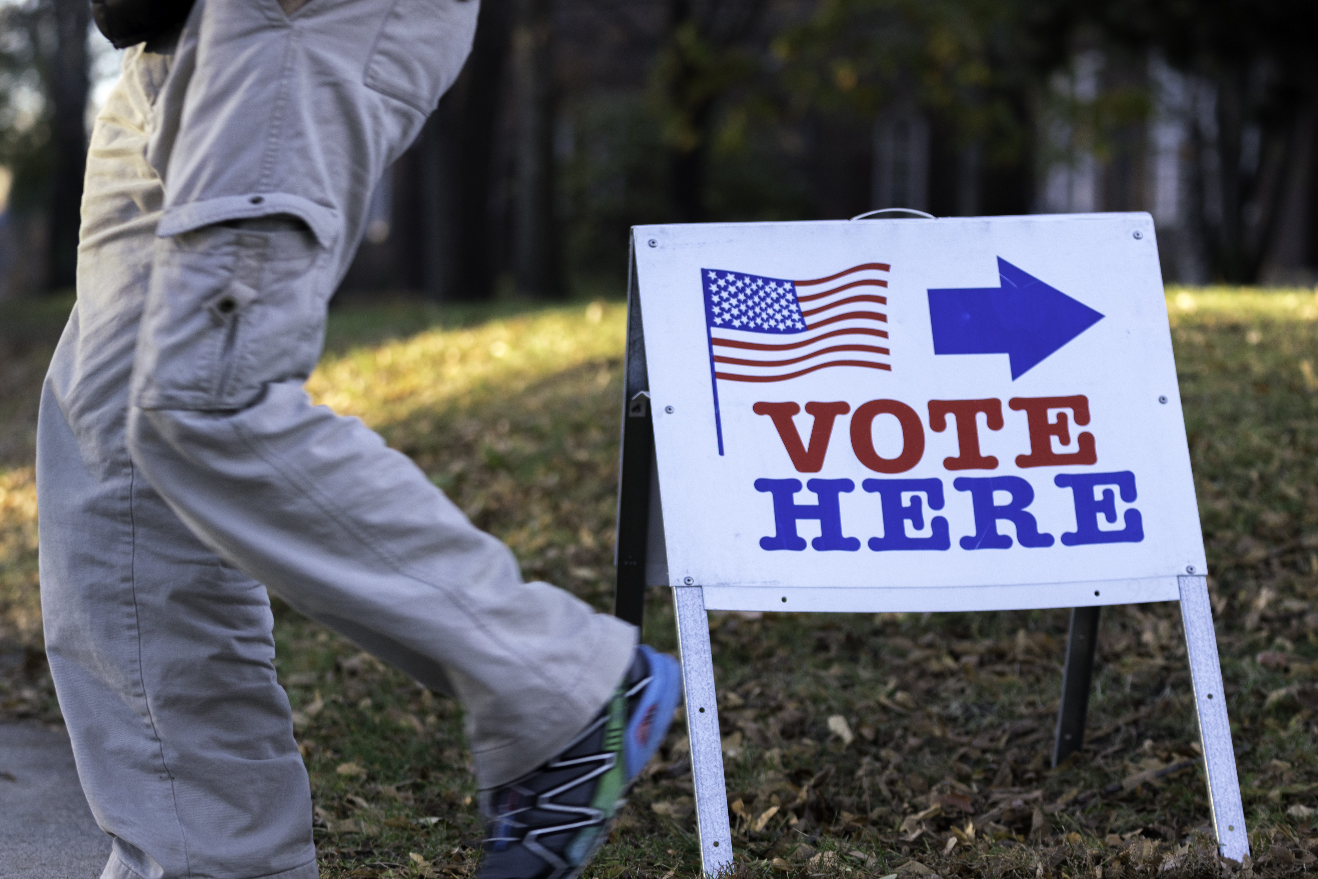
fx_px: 3845
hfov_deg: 19.5
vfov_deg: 13.0
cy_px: 440
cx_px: 659
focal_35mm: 105
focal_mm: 70
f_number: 2.8
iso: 400
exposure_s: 1/400
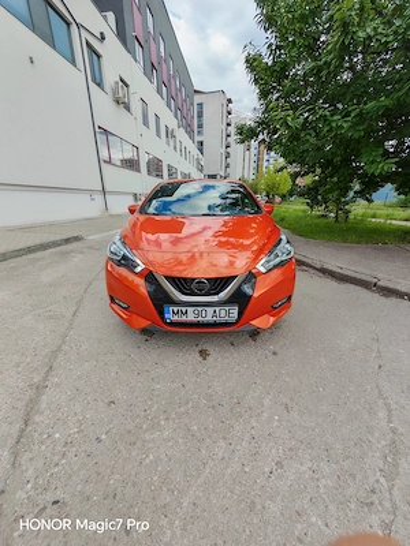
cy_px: 273
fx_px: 190
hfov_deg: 94.5
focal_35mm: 12
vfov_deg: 110.5
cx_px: 205
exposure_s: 1/450
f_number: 2
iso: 50
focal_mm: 1.82
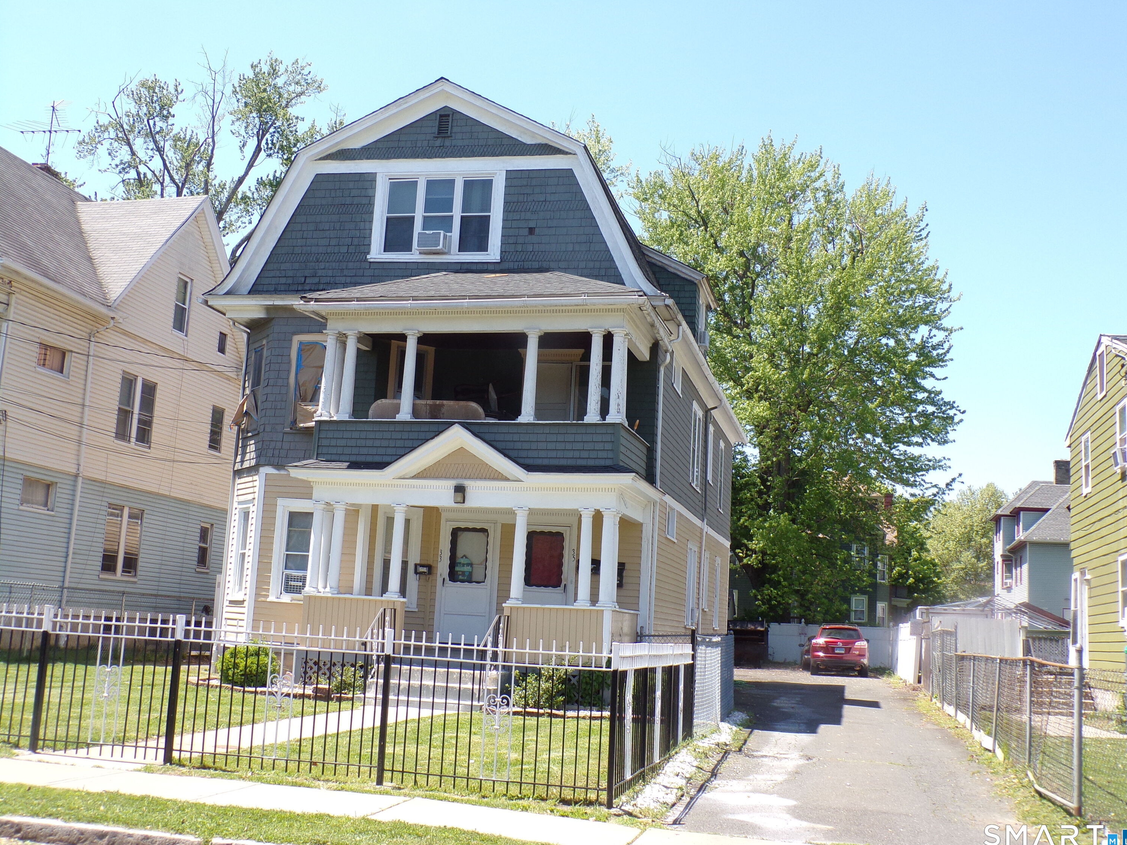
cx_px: 577
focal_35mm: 38
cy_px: 421
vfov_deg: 37.7
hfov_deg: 49.0
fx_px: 1237
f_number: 4.7
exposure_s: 1/210
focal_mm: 6.6
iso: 80
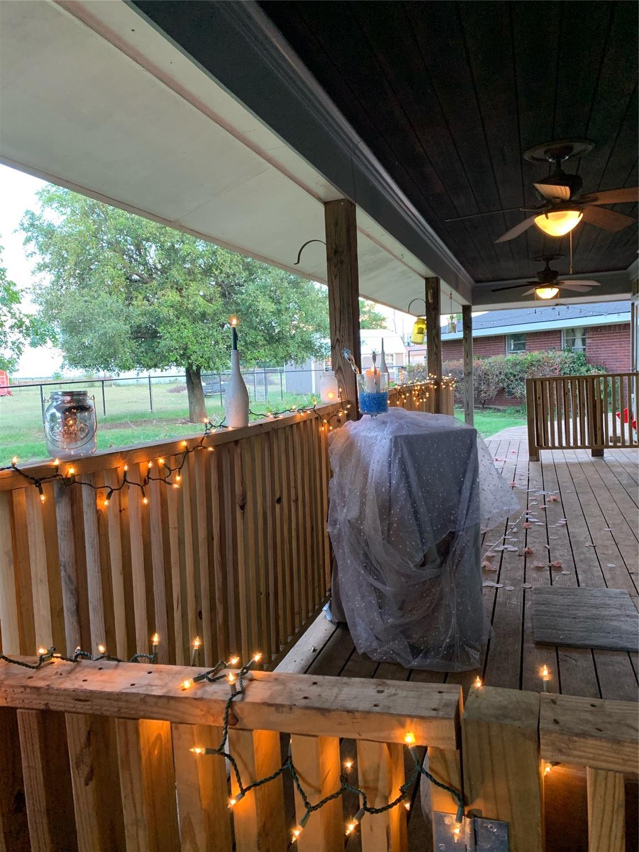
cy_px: 426
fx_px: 640
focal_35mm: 26
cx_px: 320
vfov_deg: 67.3
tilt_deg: -3.5
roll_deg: +1.1
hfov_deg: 53.1
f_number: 1.8
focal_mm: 4.25
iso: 250
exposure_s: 1/60
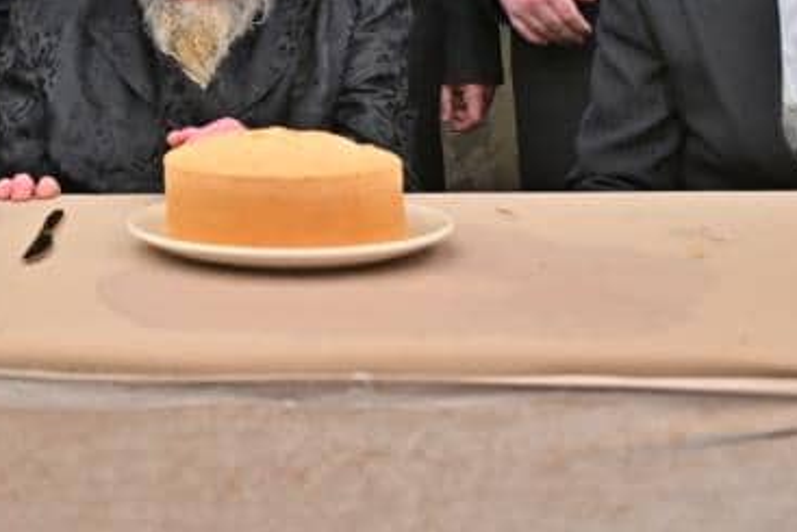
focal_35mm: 67
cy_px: -181
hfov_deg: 28.3
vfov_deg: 18.7
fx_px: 1484
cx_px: 9
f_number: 4
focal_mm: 24
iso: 800
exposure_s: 1/250
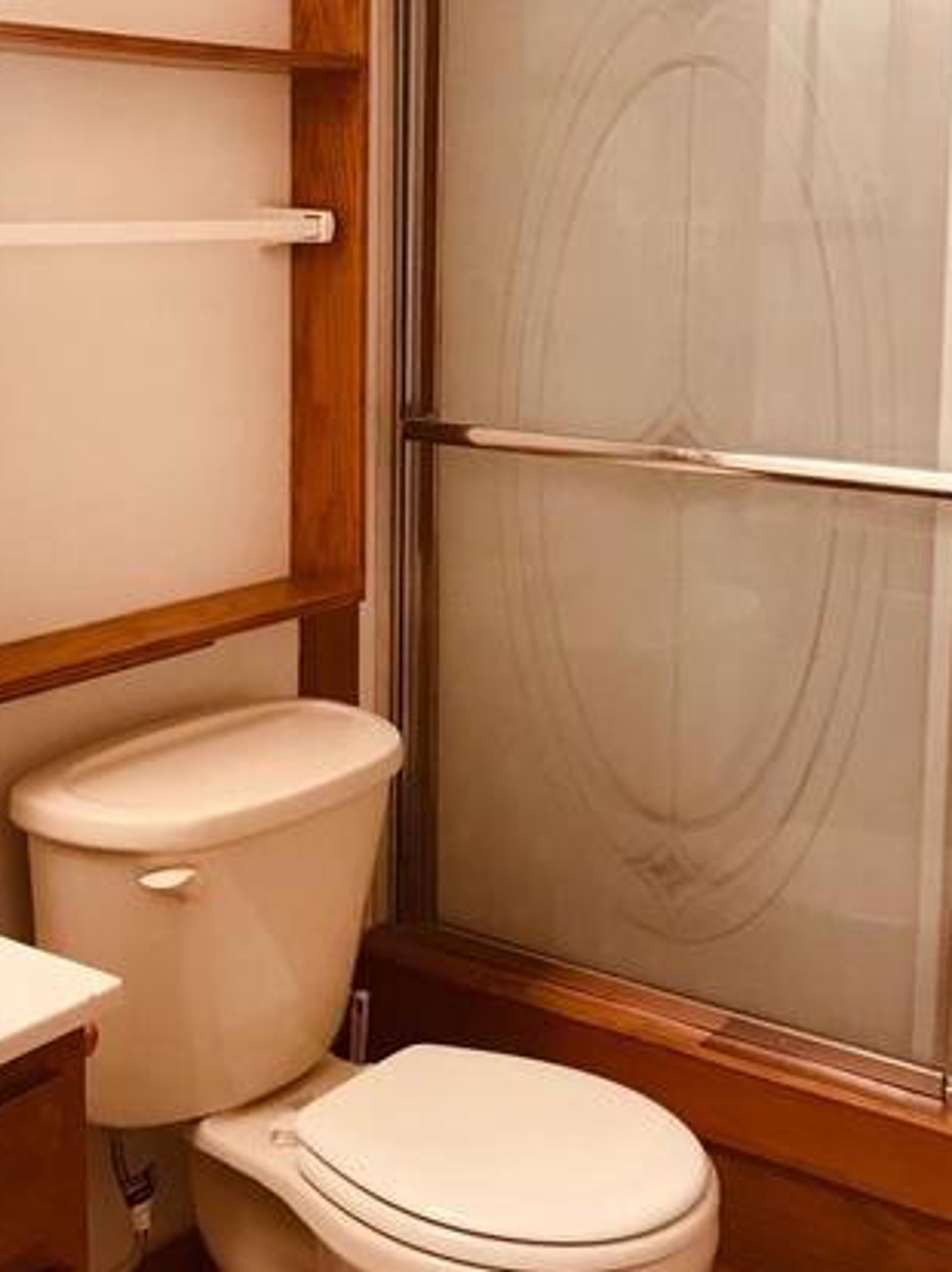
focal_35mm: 52
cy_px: 418
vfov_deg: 36.4
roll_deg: +0.0
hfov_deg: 27.8
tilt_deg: -5.6
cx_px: 322
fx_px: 1909
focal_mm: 3.99
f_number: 1.8
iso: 40
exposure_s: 1/30
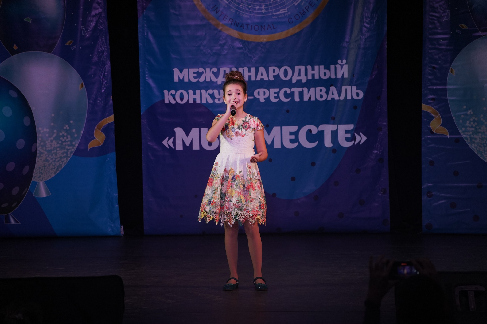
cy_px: 162
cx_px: 244
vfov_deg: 9.1
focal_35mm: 151
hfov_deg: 13.6
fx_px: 2043
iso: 1600
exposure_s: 1/250
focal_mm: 151
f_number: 5.6
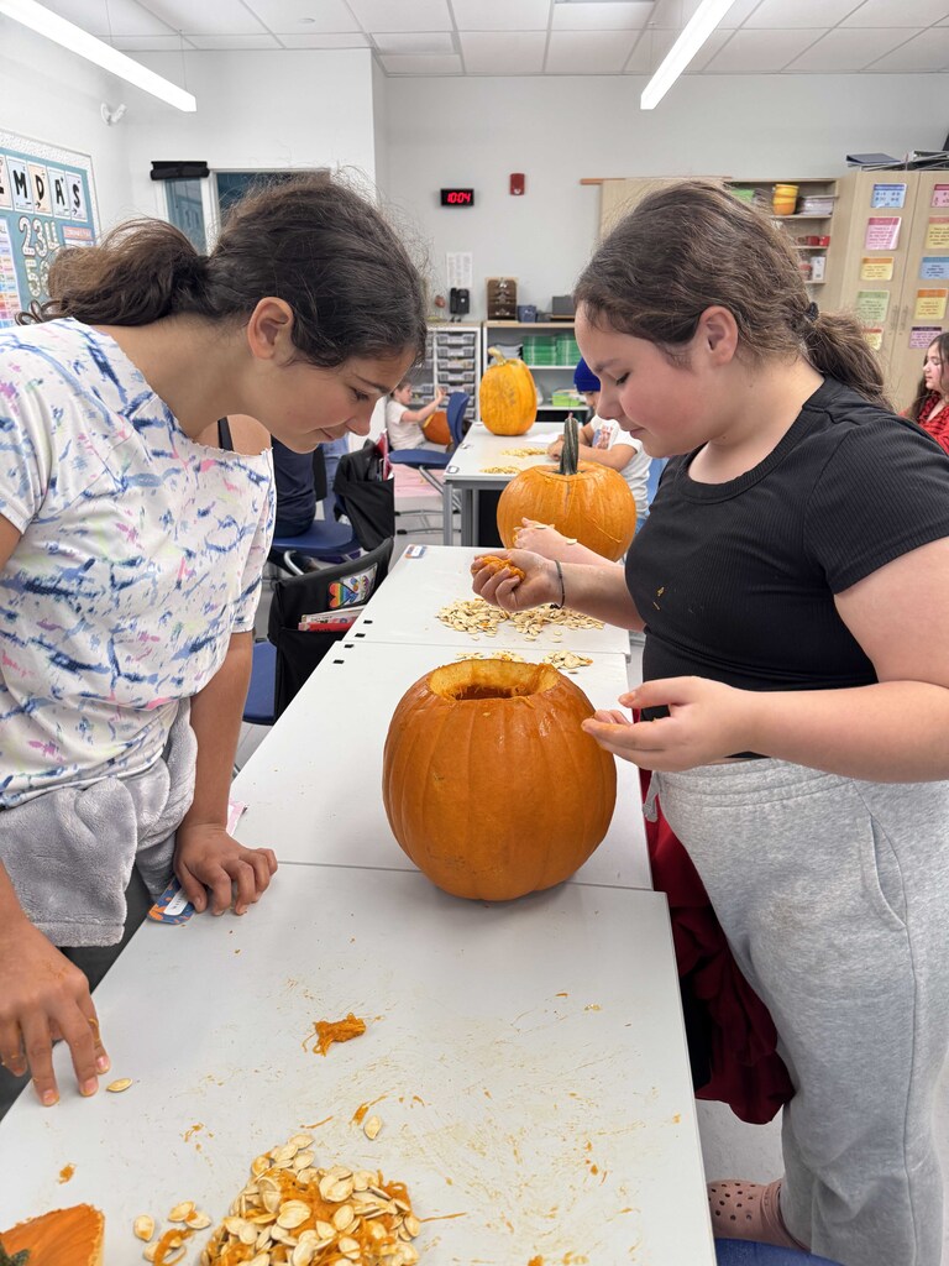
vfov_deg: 71.6
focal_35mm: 24
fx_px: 877
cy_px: 633
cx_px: 474
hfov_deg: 56.8
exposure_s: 1/120
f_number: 1.78
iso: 160
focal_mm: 6.76
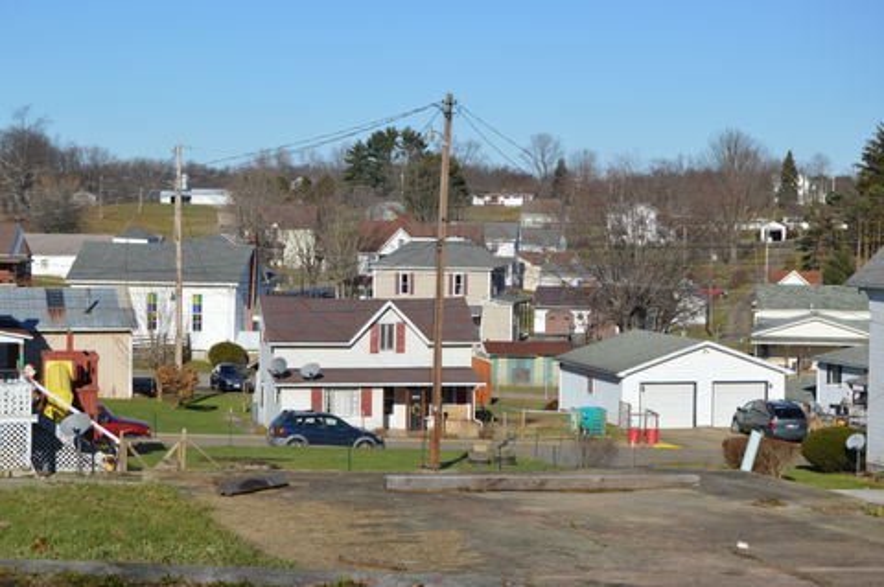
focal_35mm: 82
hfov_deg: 24.6
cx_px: 442
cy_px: 294
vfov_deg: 16.5
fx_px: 2024
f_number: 10
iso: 100
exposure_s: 1/400
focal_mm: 55
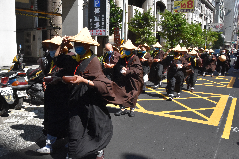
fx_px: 226
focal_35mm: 34
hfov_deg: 55.2
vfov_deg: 38.9
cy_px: 84
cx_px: 90
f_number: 14
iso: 1600
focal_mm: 18
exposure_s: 1/800
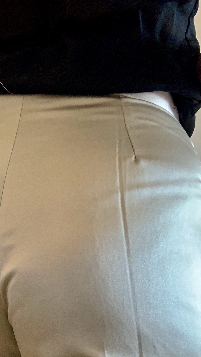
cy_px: 283
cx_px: 26
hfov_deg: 20.4
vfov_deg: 35.0
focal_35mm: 58
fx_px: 550
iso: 200
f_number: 2.2
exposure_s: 1/50
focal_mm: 2.87
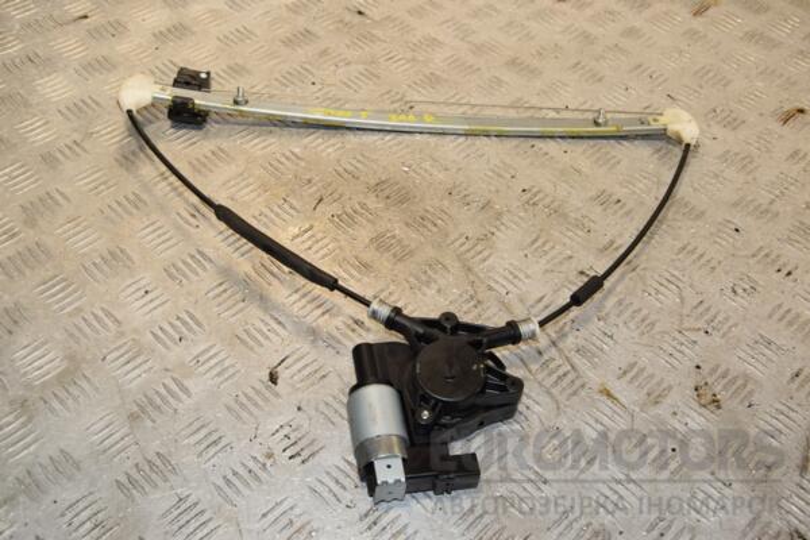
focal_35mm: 42
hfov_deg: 46.4
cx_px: 405
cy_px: 270
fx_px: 945
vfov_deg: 31.9
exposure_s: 1/200
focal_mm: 28
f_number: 8
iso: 800
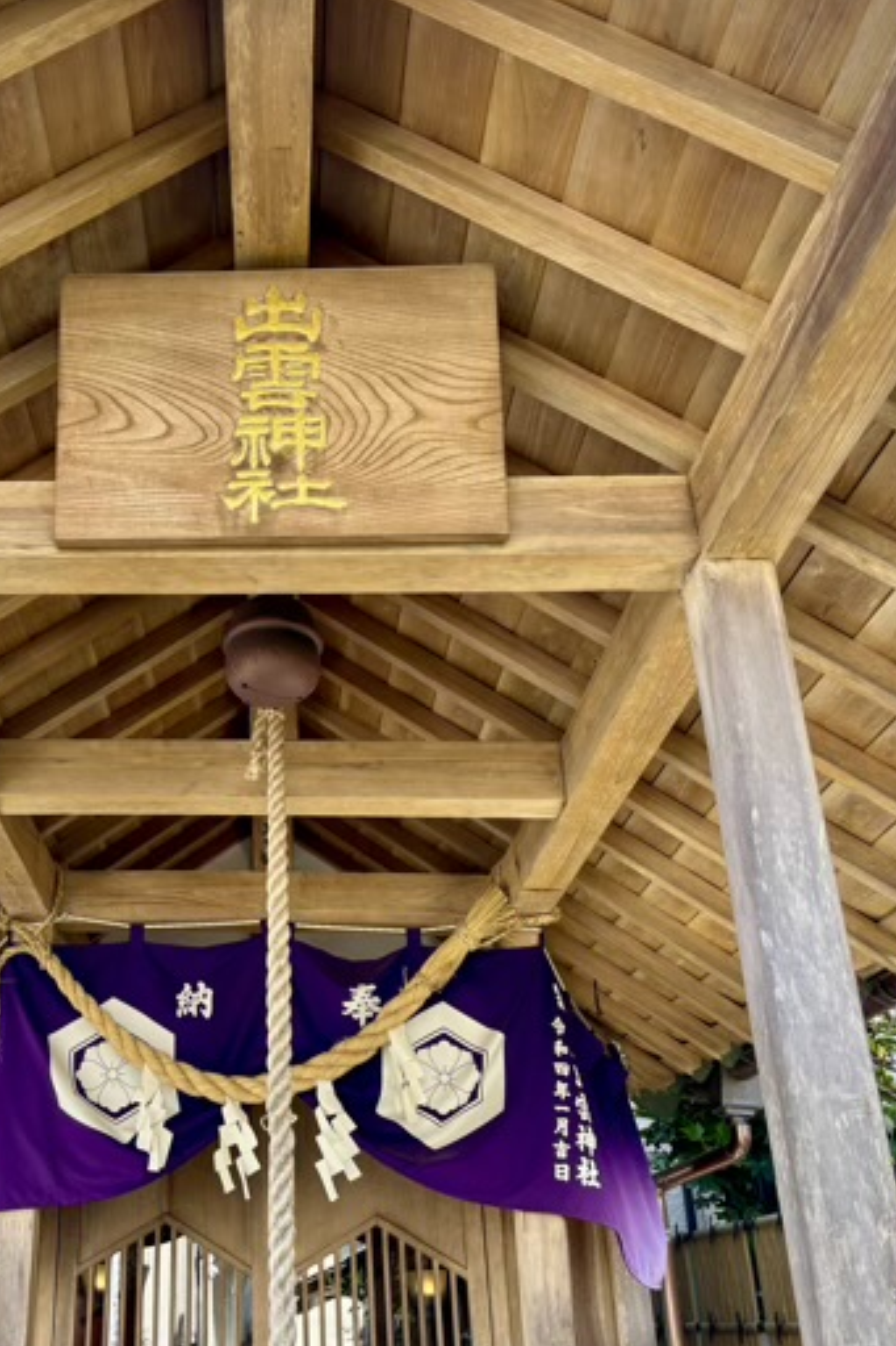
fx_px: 1382
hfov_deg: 35.0
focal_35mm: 37
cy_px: 672
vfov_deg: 51.9
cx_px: 210
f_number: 1.6
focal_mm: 5.96
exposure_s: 1/138
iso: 32
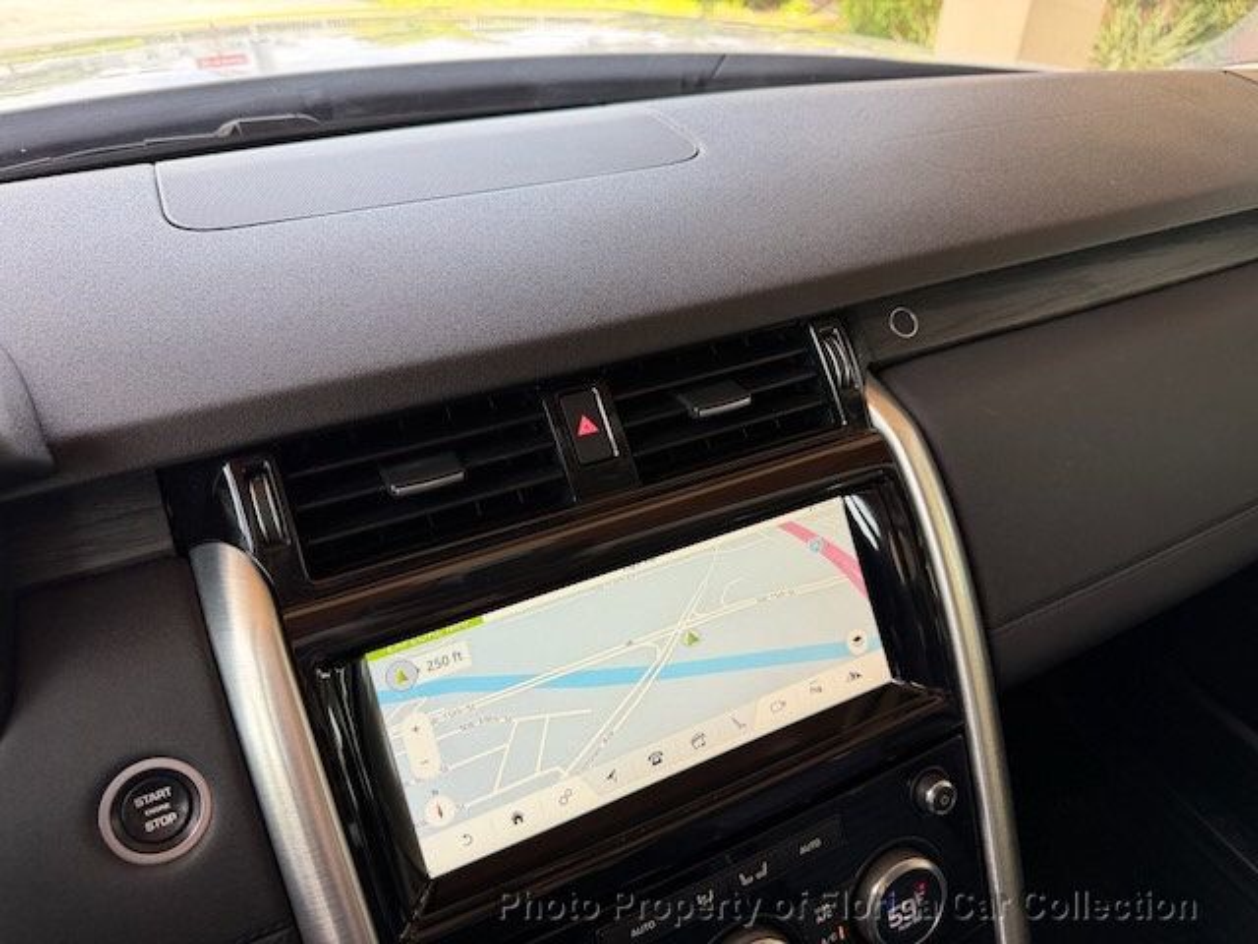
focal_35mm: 24
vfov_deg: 56.8
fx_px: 872
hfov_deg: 71.6
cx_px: 629
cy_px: 472
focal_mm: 6.76
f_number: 1.78
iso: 64
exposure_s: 1/121
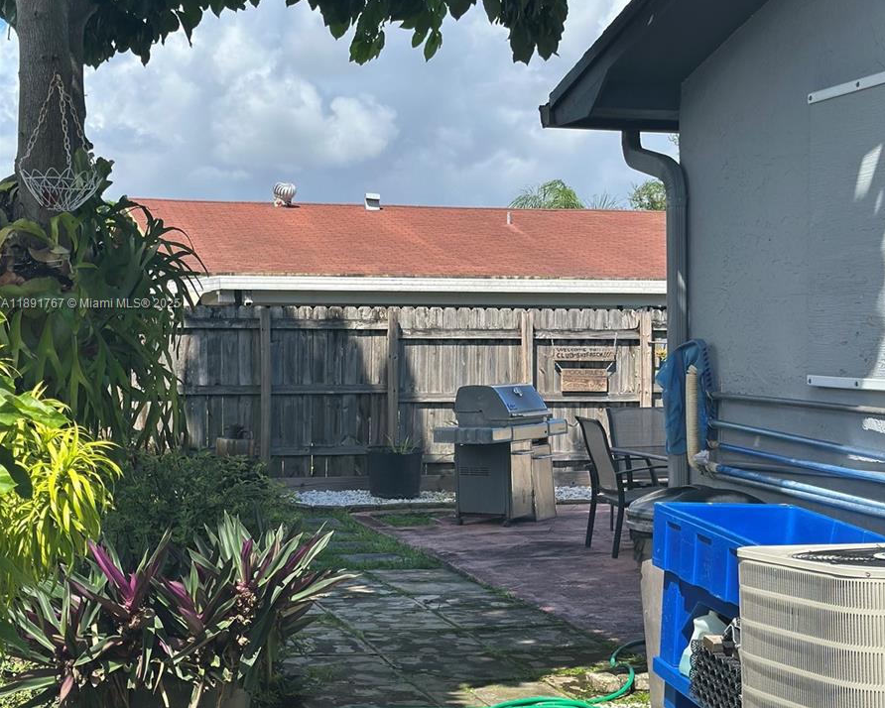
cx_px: 445
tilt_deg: +3.0
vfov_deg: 24.2
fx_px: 1650
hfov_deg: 30.0
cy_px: 304
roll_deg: -0.4
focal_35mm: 63
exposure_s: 1/4566
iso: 100
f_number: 1.78
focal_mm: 6.86
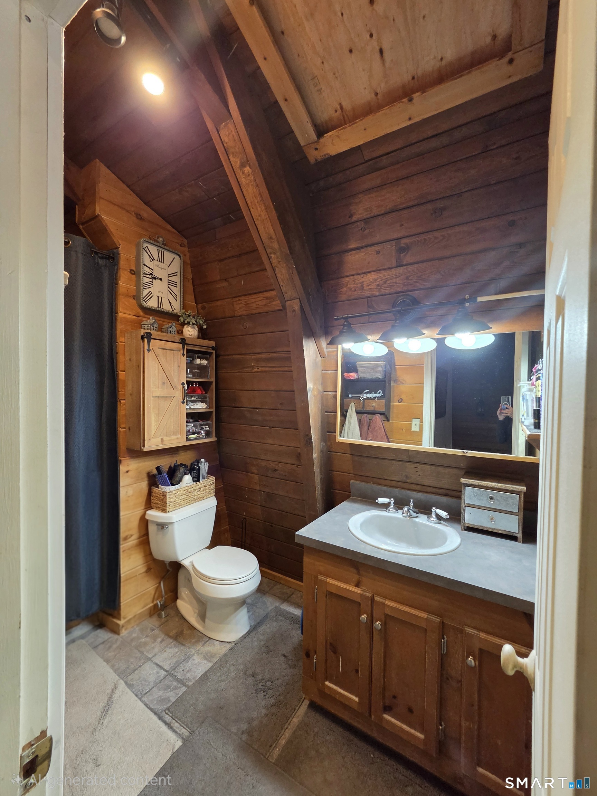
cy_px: 398
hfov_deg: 89.9
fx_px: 299
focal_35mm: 13
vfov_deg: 106.2
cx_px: 298
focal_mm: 2.2
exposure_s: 1/60.2
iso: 500
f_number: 2.2
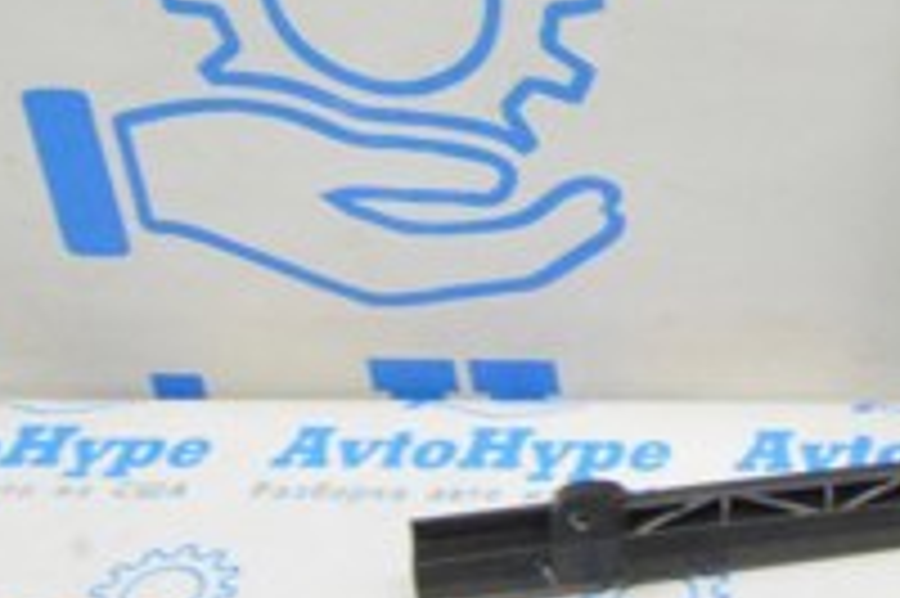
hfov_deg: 16.6
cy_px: -43
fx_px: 2763
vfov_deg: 12.2
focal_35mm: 111
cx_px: 1390
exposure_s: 1/15
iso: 6400
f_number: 20
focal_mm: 23
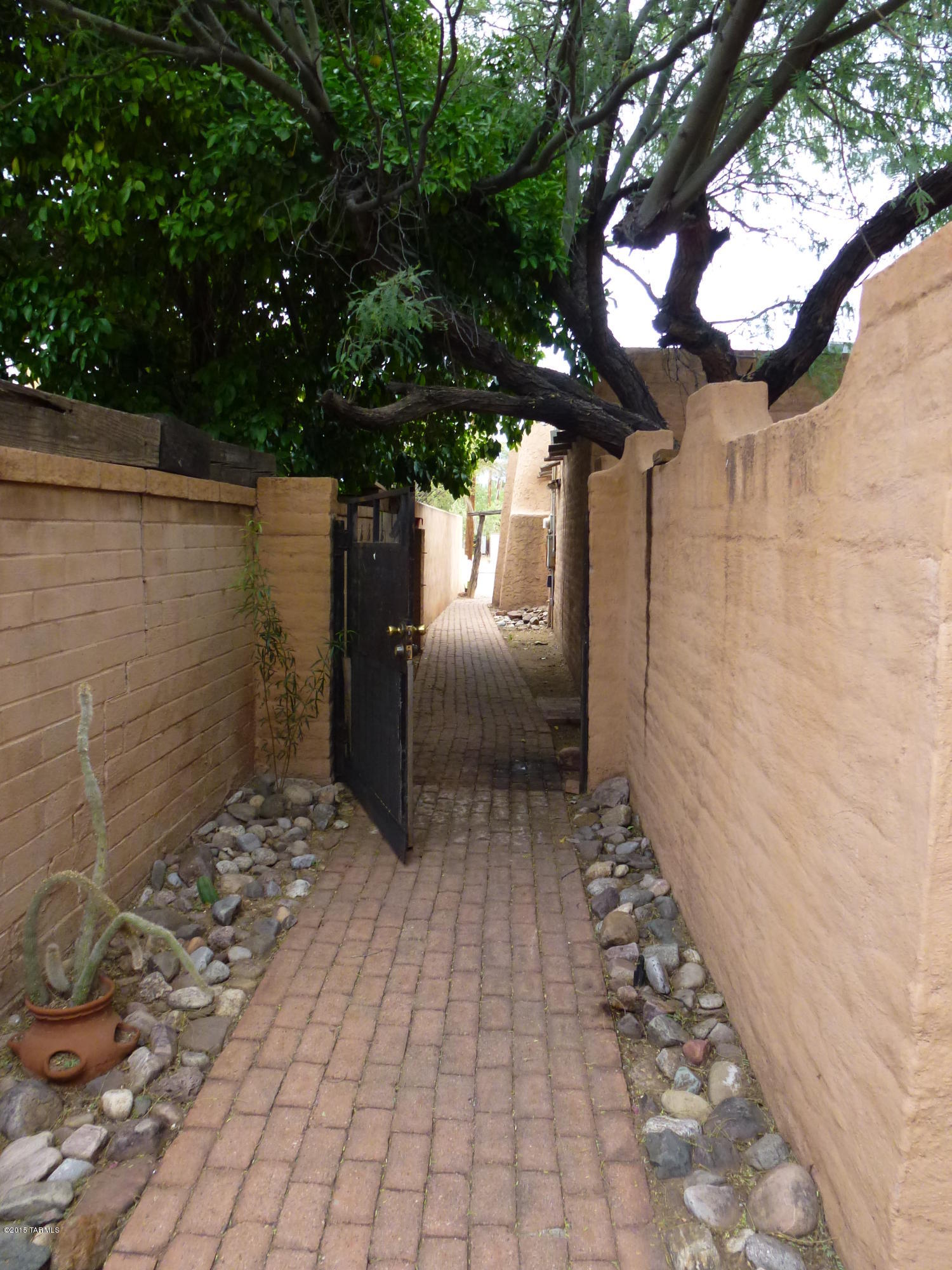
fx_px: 880
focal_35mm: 24
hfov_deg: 56.8
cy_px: 635
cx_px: 476
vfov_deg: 71.6
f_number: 3.3
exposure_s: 1/250
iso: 200
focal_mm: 4.3
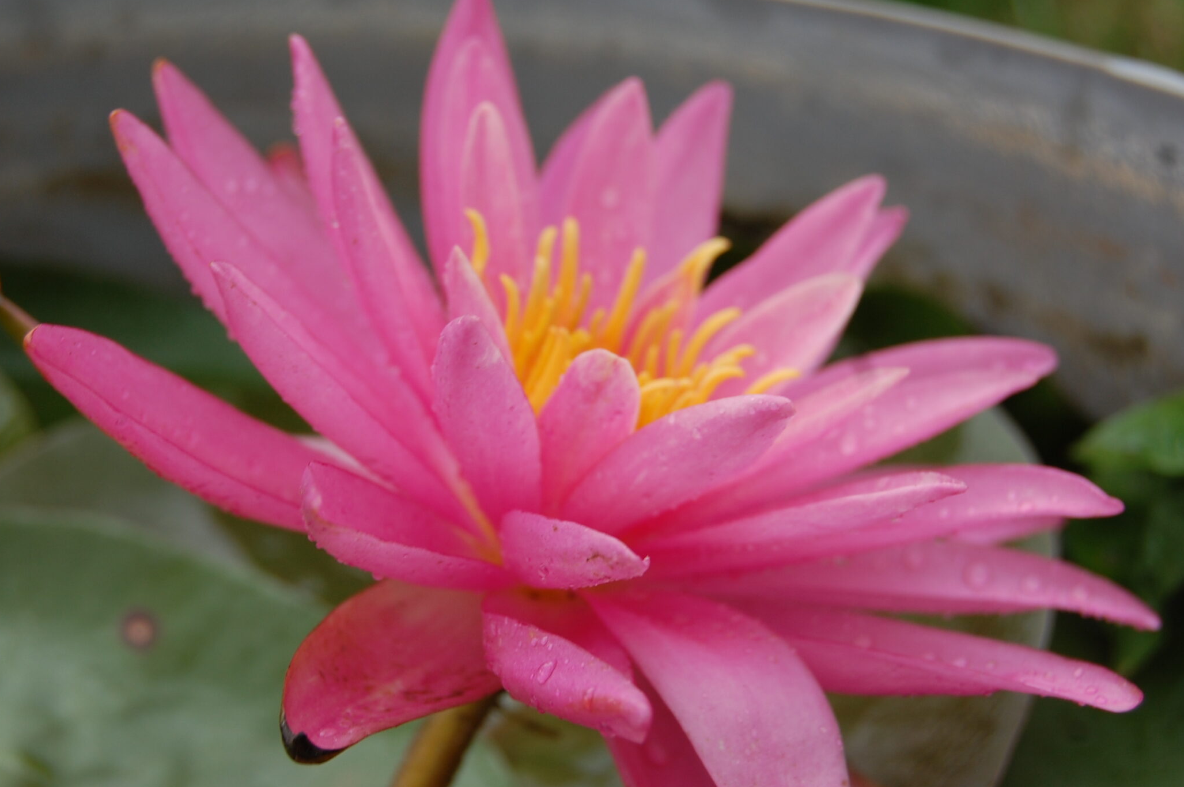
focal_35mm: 71
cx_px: 554
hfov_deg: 28.5
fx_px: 2333
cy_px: 449
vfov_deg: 19.1
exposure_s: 1/160
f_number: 6.3
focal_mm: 38
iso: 200
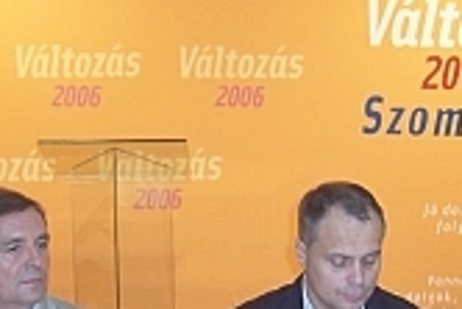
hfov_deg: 23.7
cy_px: 356
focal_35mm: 85
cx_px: 326
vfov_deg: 15.6
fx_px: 1092
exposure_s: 1/60
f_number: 2.7
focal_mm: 5.6
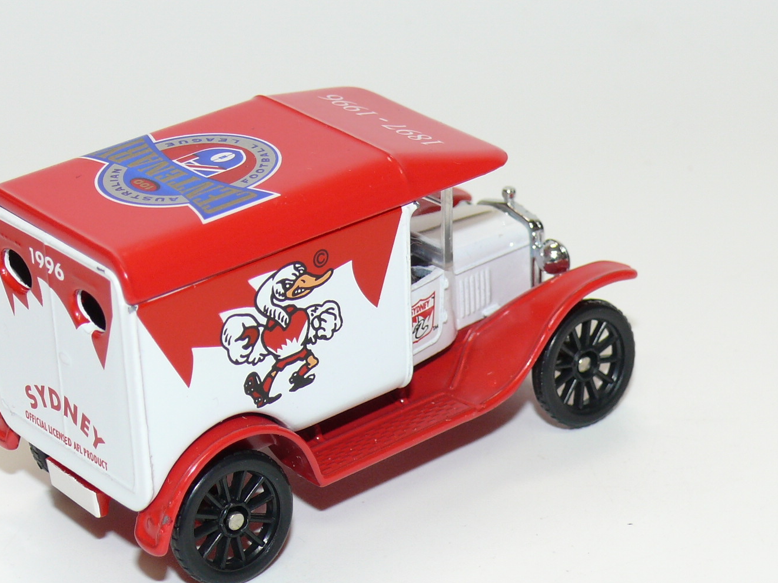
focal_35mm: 115
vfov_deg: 12.9
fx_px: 2584
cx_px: 327
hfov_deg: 17.1
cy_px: 321
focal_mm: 12.9
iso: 100
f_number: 4
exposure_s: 1/30
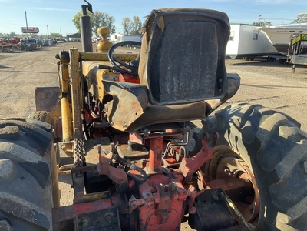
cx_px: 154
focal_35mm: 29
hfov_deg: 61.7
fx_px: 257
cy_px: 116
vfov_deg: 48.2
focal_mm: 3
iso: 25
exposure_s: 1/291
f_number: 1.8
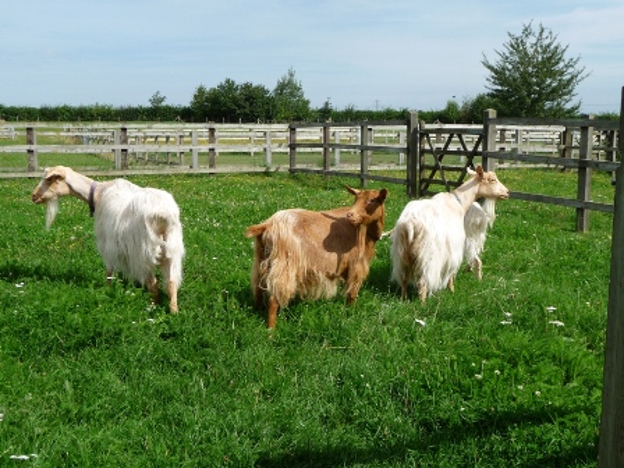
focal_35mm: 45
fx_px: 811
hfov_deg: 42.1
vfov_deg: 32.2
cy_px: 234
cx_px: 312
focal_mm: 7.6
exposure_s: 1/800
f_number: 4.1
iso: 100
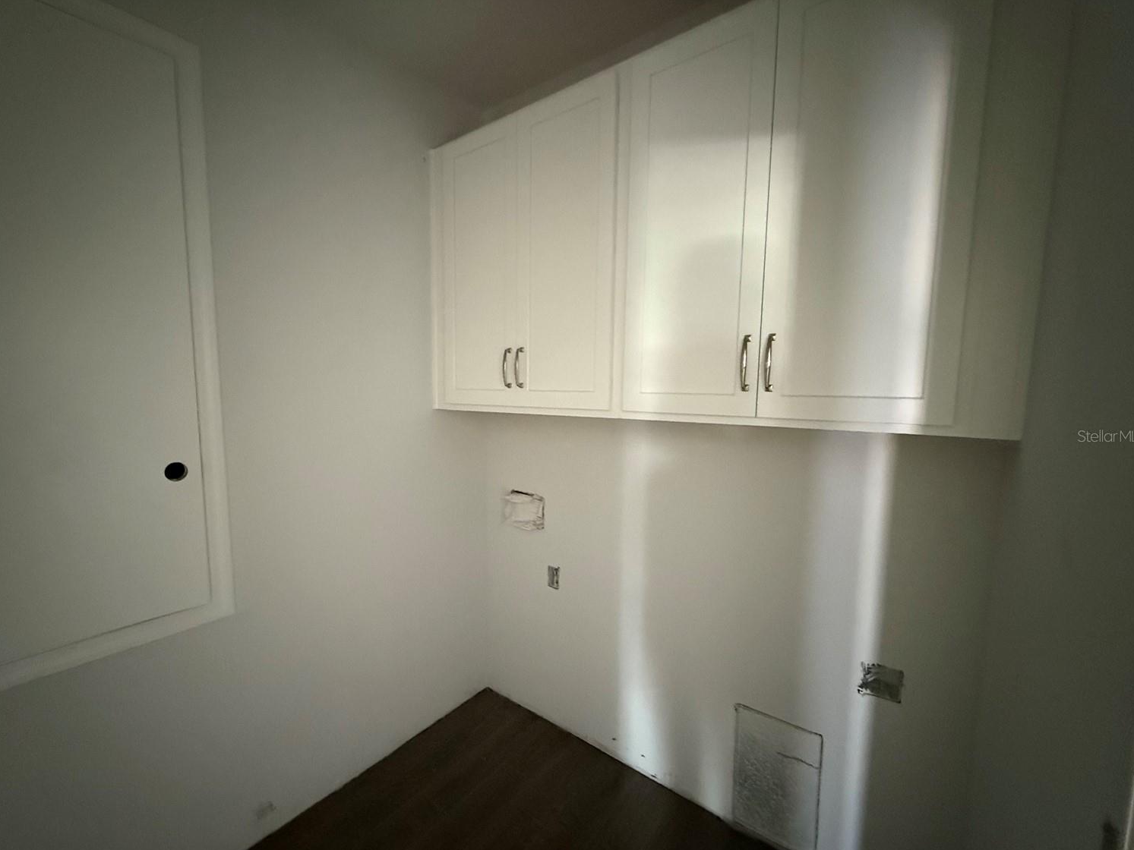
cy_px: 436
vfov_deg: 81.7
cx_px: 542
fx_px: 491
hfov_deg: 98.1
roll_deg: -0.3
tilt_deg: -4.9
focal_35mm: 15
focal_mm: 2.22
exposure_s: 1/44
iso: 1250
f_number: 2.2
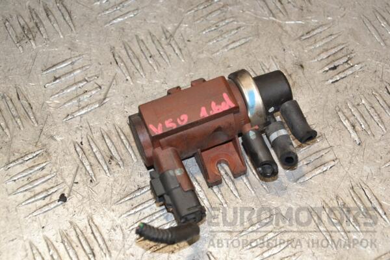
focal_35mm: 105
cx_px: 195
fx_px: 1137
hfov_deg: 19.5
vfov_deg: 13.0
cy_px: 130
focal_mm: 70
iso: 800
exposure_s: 1/200
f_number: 7.1
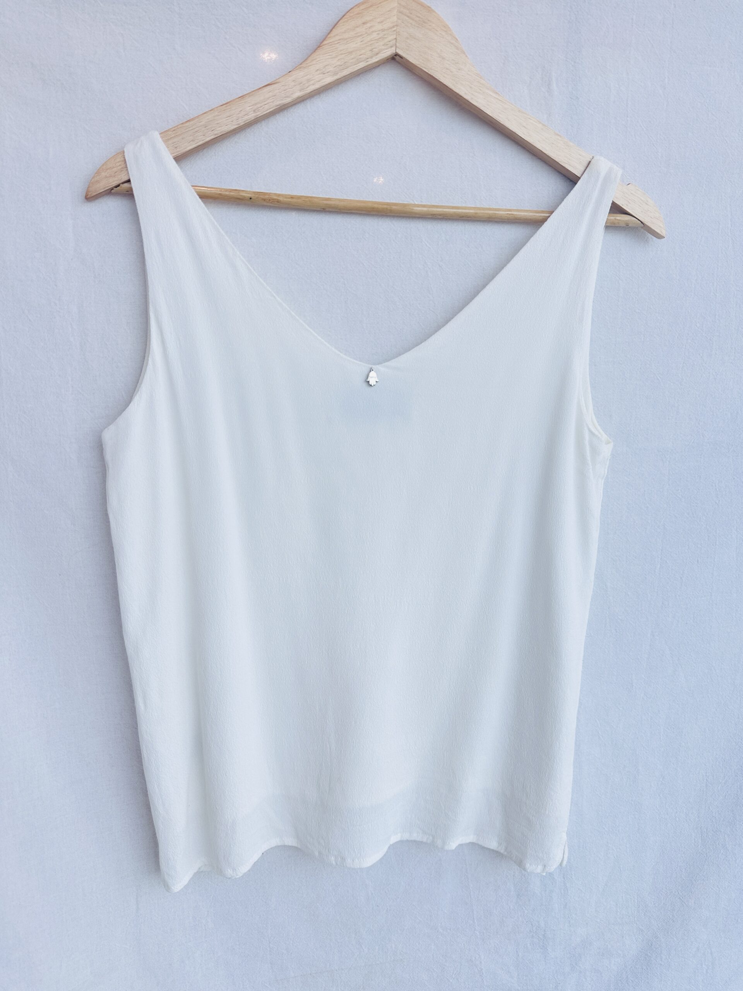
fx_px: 687
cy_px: 496
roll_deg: -2.6
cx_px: 372
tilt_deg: -8.7
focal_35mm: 24
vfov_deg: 71.6
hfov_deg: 56.8
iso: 80
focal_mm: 6.86
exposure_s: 1/516
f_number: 1.78
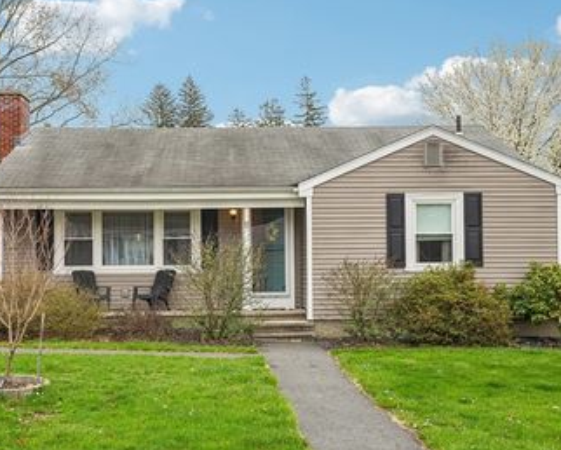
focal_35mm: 51
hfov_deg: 36.6
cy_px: 256
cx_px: 246
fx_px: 847
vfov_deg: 29.7
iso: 200
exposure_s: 1/40
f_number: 8
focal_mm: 35
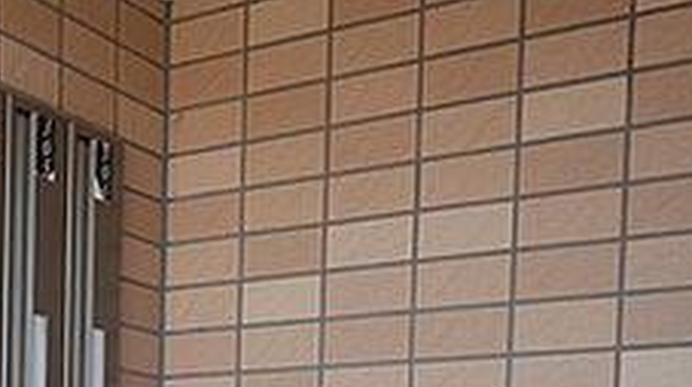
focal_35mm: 71
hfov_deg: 28.5
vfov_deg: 15.2
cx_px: 52
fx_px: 1301
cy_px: 646
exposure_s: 1/110
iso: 200
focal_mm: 16
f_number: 3.5
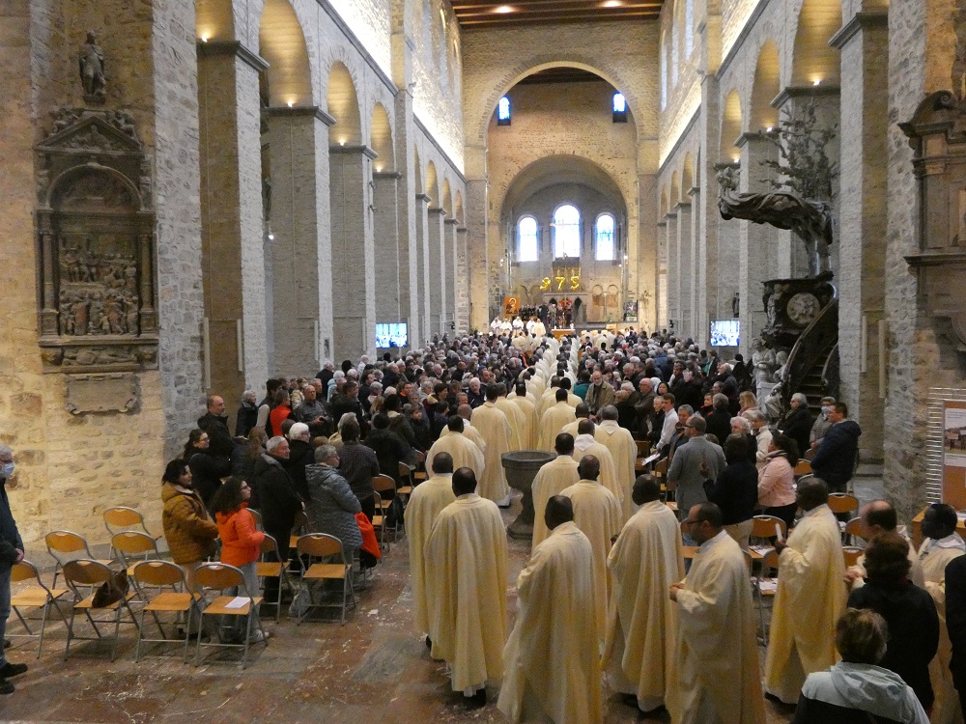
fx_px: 837
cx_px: 483
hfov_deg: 60.0
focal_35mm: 30
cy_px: 362
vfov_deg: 46.8
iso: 1600
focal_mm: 5.3
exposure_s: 1/50
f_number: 3.3
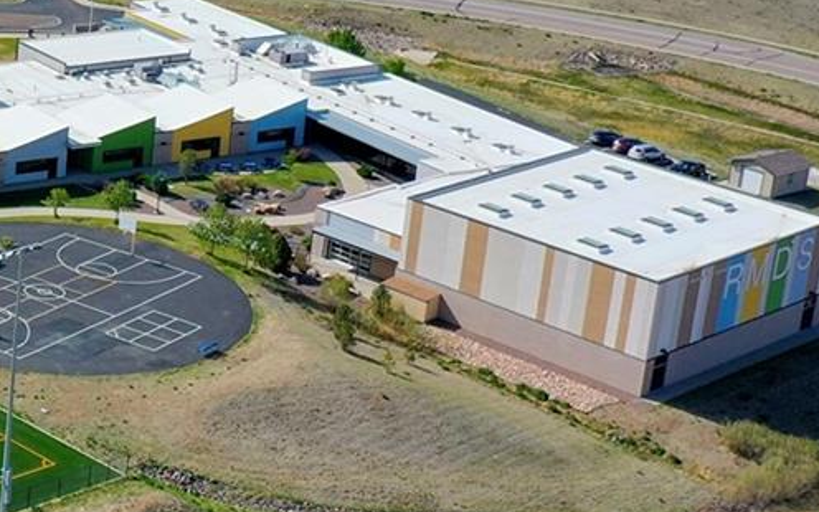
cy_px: 104
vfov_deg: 14.1
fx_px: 2053
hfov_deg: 19.9
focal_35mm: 92
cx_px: -357
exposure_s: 1/400
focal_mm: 10.26
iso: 100
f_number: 5.6
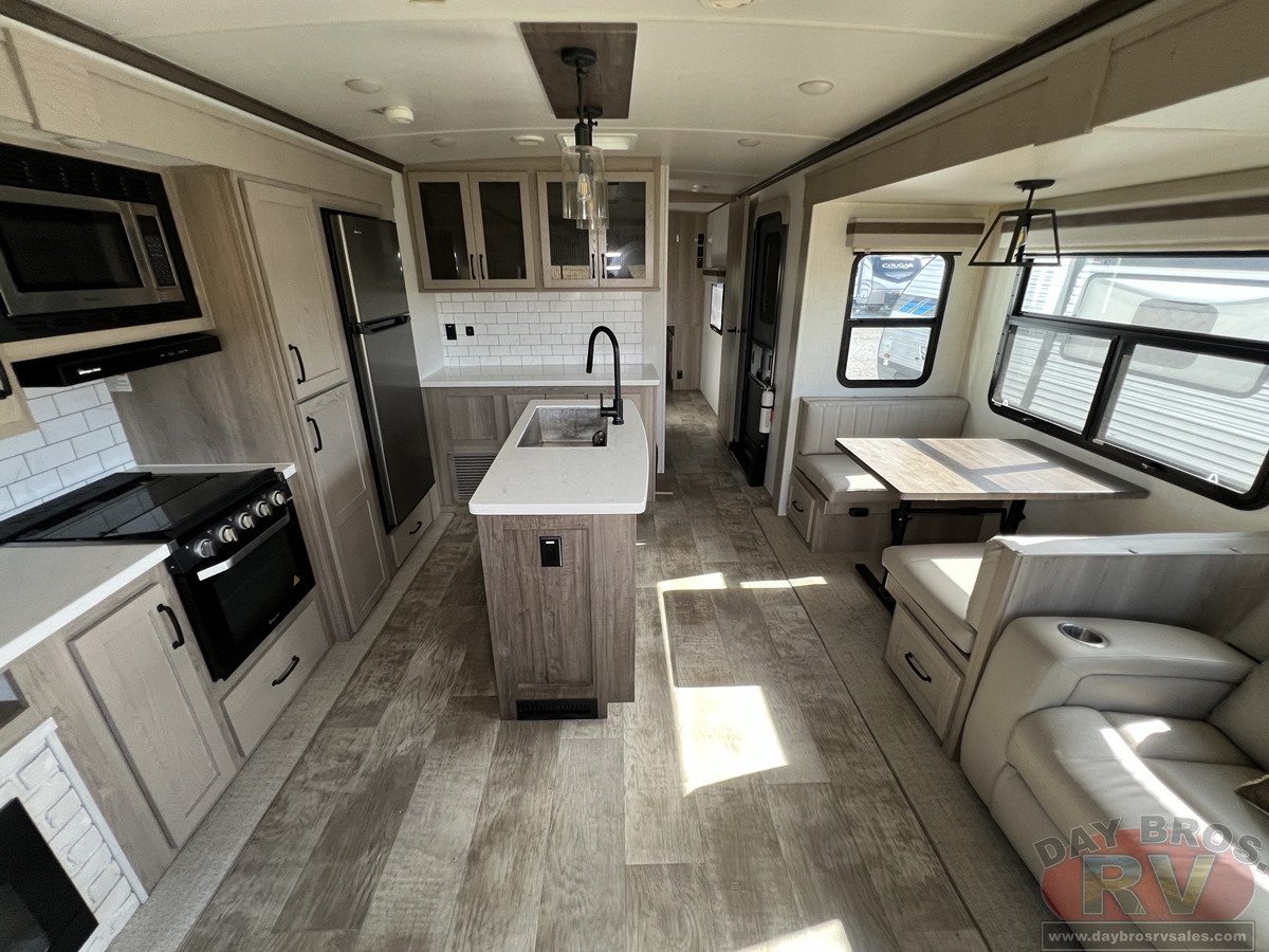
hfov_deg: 106.2
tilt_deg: -21.3
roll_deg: -1.7
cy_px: 476
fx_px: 477
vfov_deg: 89.9
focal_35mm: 13
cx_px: 634
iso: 125
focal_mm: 1.57
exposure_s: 1/99
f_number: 1.8
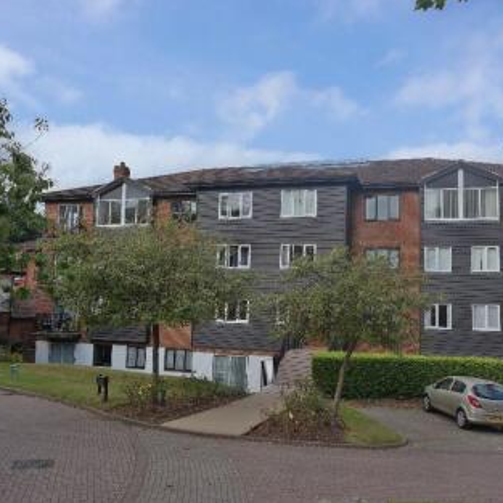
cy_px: 252
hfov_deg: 52.3
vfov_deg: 52.5
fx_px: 510
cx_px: 289
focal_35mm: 31
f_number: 5
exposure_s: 1/180
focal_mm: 16
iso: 100
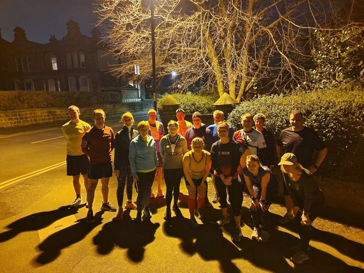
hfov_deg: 73.9
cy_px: 136
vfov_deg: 58.9
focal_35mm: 23
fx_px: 242
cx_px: 182
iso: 1250
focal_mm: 6.4
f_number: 1.8
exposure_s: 1/13
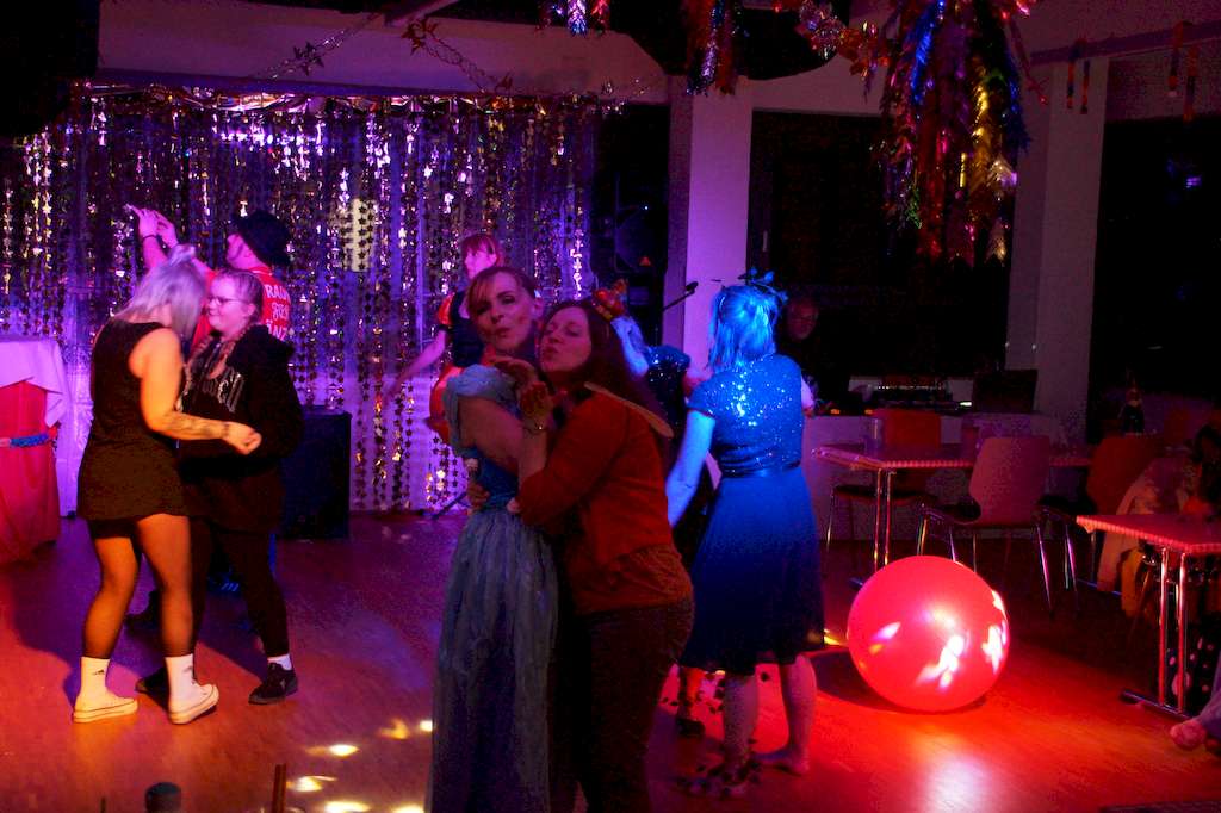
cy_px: 406
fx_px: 1780
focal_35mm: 52
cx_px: 610
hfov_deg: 37.9
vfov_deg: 25.7
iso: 3200
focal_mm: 35
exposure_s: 1/40
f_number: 4.5
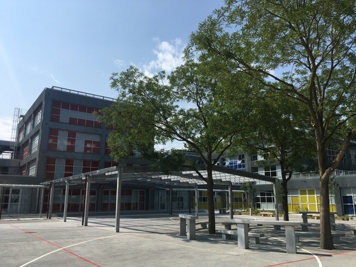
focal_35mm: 29
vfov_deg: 48.2
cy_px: 134
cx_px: 178
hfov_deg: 61.7
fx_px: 298
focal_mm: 4.15
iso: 25
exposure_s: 1/2564
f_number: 2.2
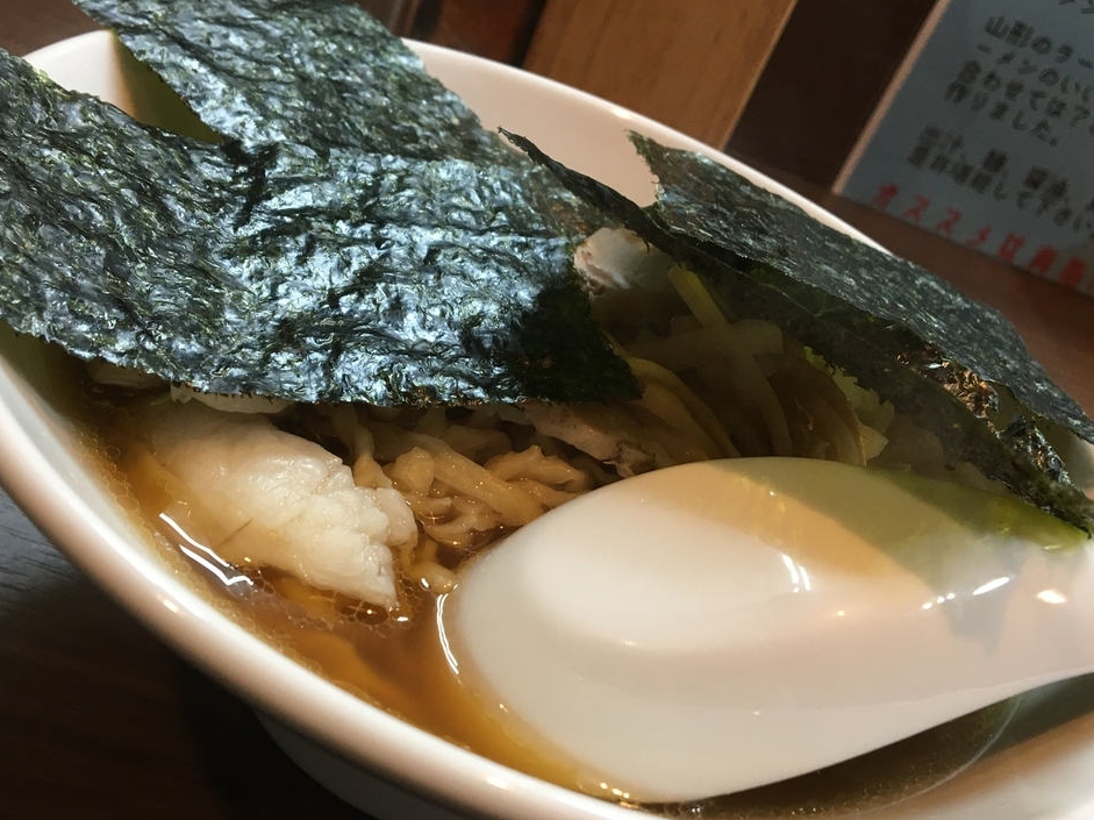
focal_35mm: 37
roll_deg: -24.0
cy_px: 445
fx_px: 1169
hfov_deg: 50.2
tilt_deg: -32.6
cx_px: 537
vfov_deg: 38.6
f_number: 2.2
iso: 80
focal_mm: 4.15
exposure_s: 1/30
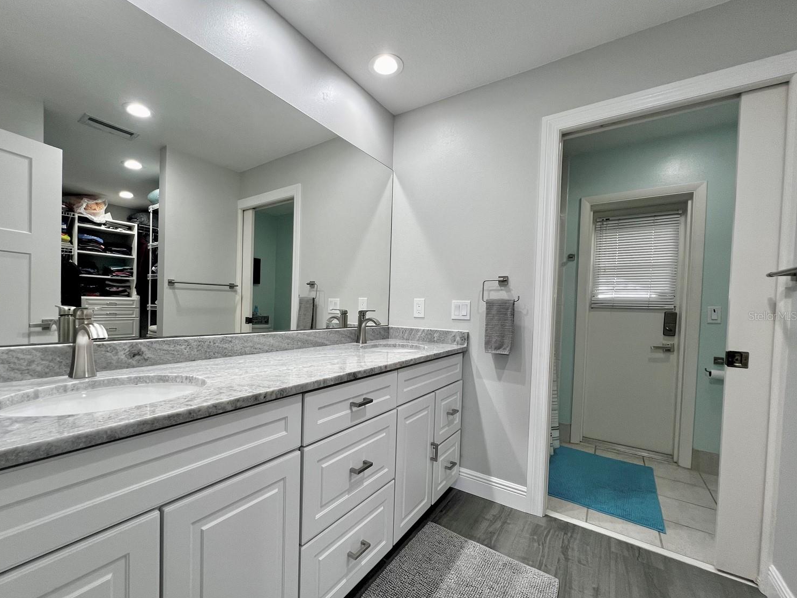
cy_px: 316
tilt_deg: -1.8
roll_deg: -1.4
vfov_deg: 85.6
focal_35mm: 14
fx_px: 322
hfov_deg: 101.9
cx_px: 370
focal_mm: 1.57
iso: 100
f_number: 1.8
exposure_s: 1/120
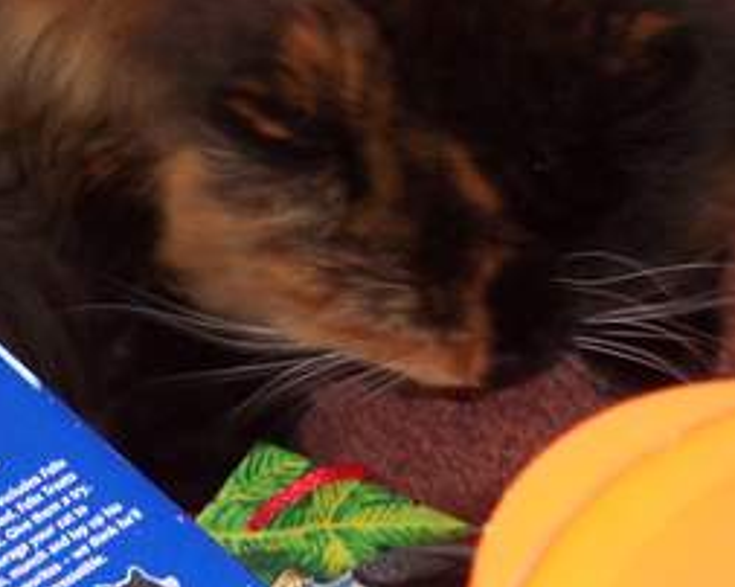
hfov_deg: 15.3
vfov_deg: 12.2
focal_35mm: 126
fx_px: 2739
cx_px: 317
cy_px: 453
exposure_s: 1/45
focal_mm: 10.7
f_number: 3.4
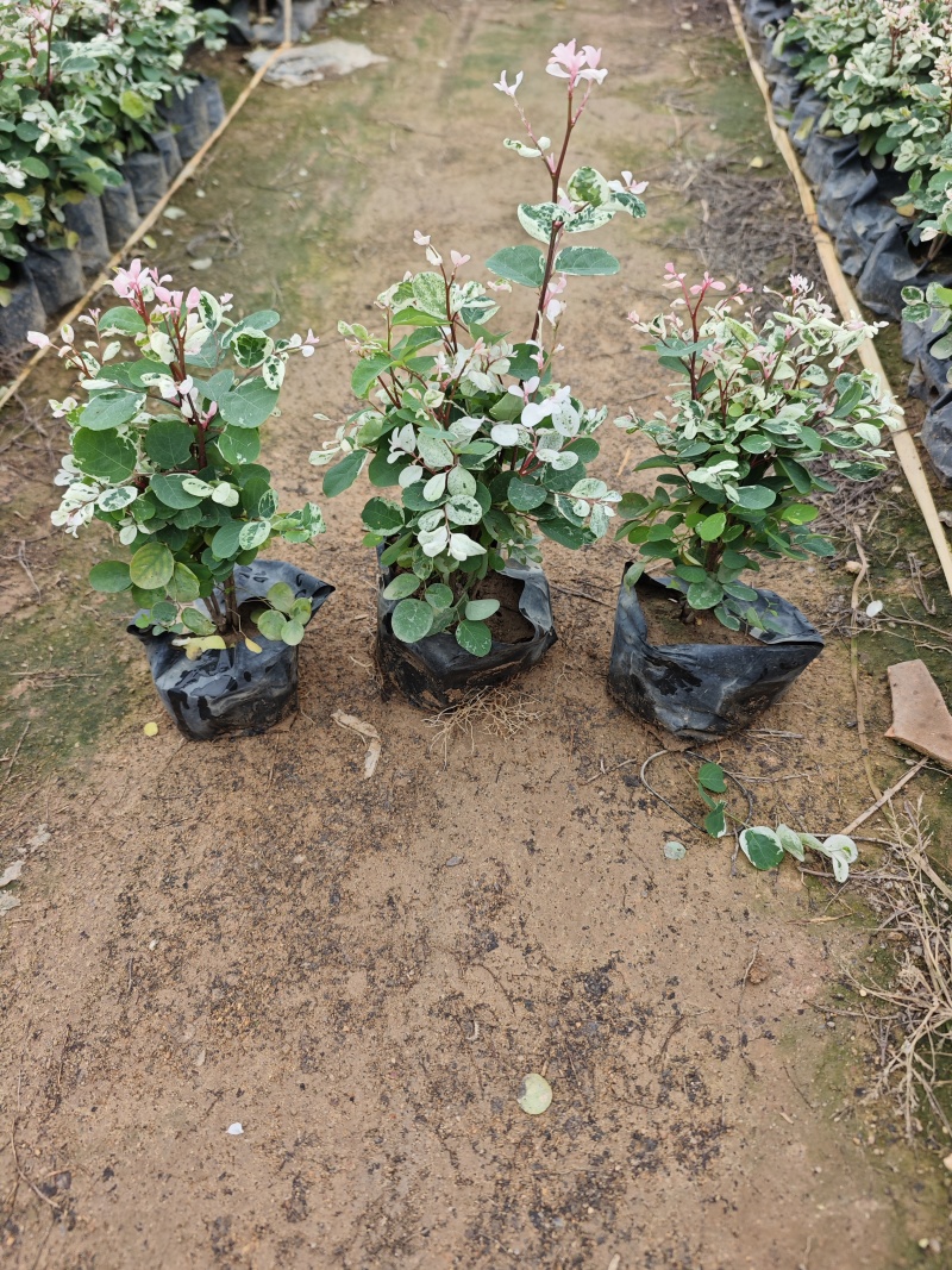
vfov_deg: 73.9
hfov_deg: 58.9
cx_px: 476
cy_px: 635
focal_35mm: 23
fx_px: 844
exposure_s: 1/899
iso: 50
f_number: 1.6
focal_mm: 6.55
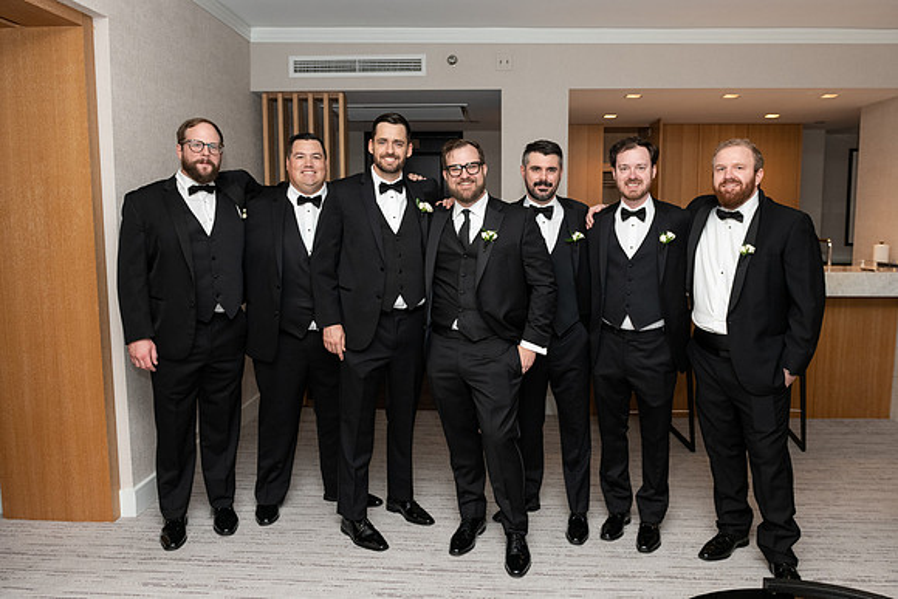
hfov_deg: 67.5
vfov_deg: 48.1
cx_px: 470
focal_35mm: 27
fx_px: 671
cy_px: 285
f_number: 4.5
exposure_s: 1/200
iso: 1250
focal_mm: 24
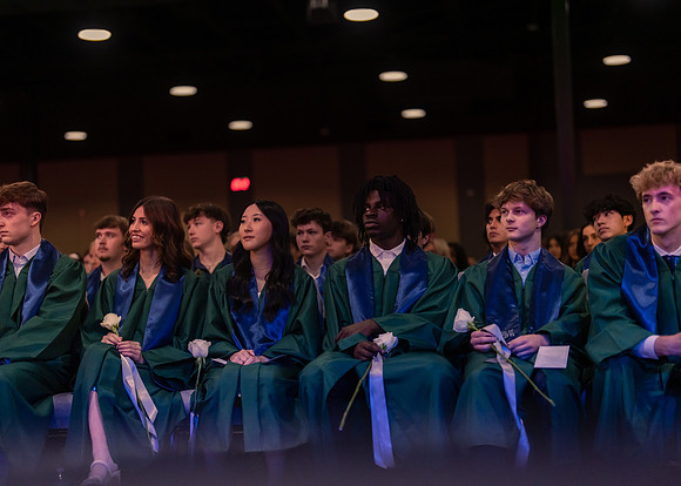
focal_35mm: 55
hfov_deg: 35.2
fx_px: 1073
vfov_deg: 25.5
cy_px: 243
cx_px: 340
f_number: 1.2
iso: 1000
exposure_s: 1/500
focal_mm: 50
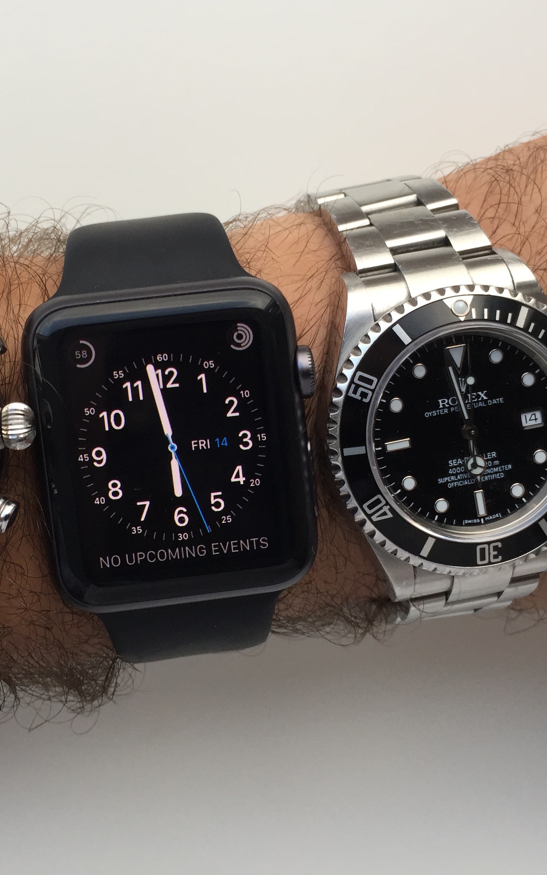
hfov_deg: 30.4
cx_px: 212
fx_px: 1002
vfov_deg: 47.2
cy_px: 432
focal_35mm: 42
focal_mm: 4.15
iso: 50
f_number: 2.2
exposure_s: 1/120
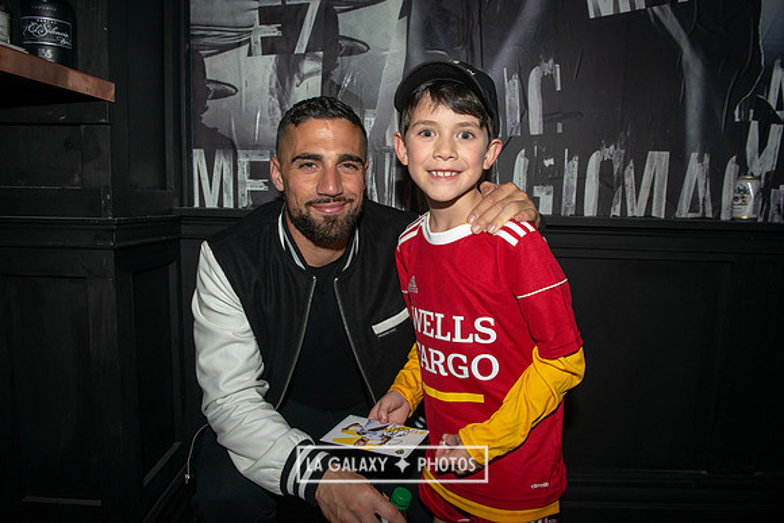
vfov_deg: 53.2
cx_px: 392
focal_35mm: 24
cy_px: 262
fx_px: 523
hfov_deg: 73.7
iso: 320
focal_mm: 24
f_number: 5
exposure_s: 1/160
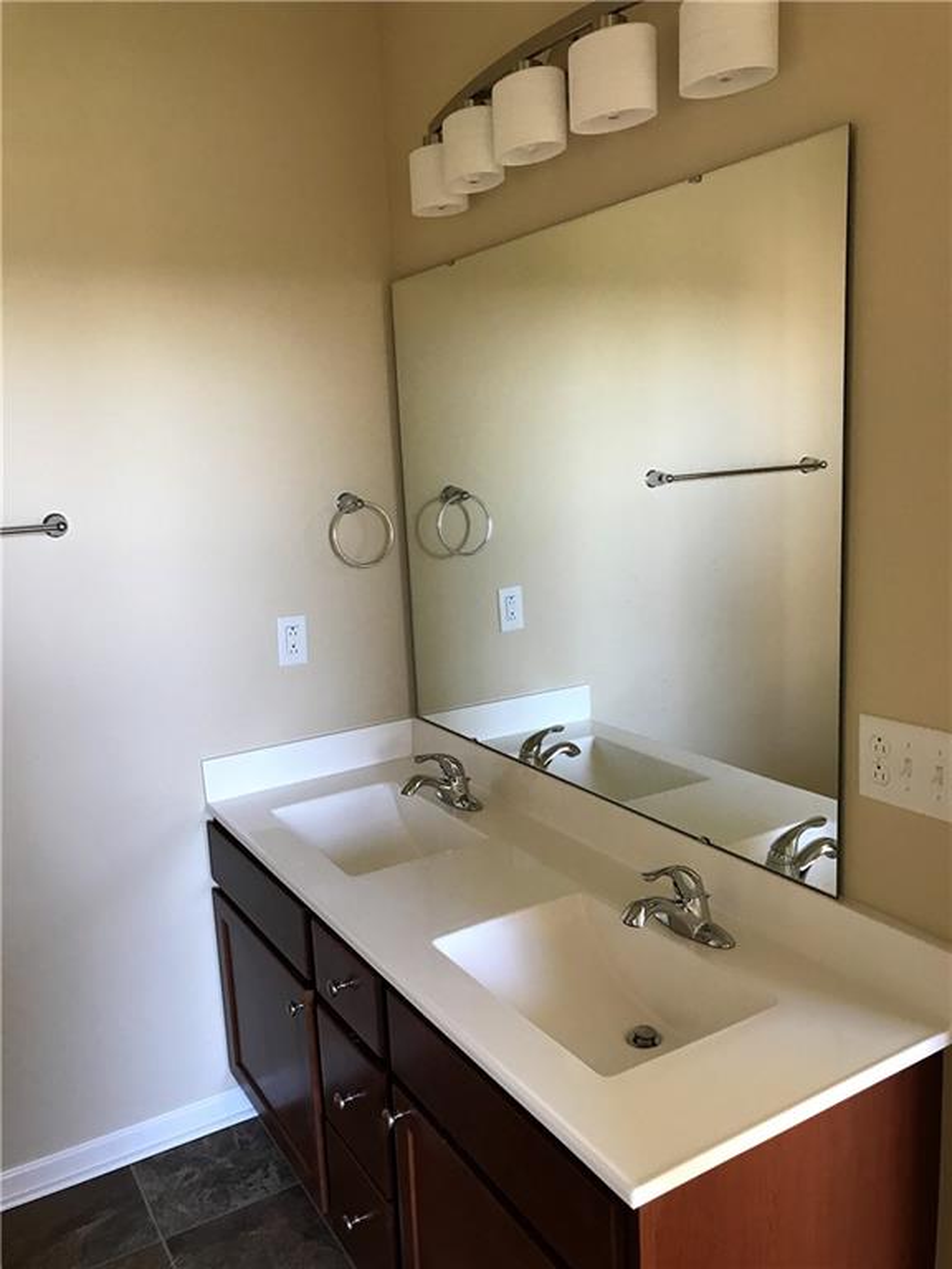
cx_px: 476
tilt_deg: -9.9
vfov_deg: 63.4
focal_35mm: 28
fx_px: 1027
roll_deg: +3.1
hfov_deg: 49.7
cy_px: 634
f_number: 1.8
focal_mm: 3.99
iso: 32
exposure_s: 1/30
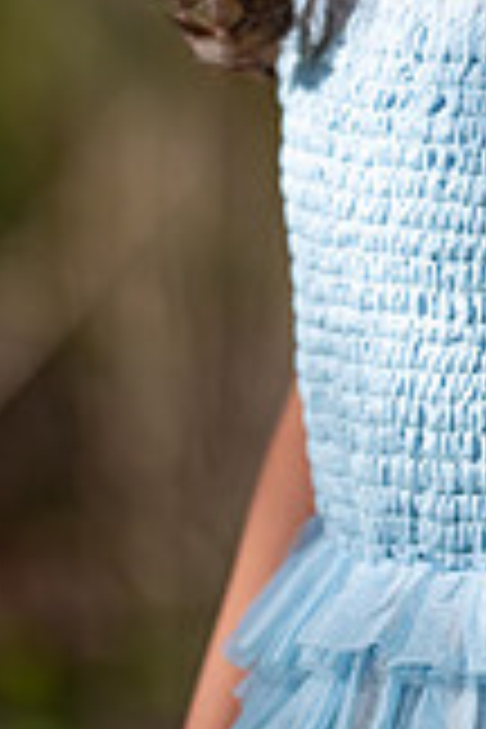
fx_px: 10691
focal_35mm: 528
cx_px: 601
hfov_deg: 2.6
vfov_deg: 3.9
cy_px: -158
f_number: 2.8
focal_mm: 190
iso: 400
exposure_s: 1/3200
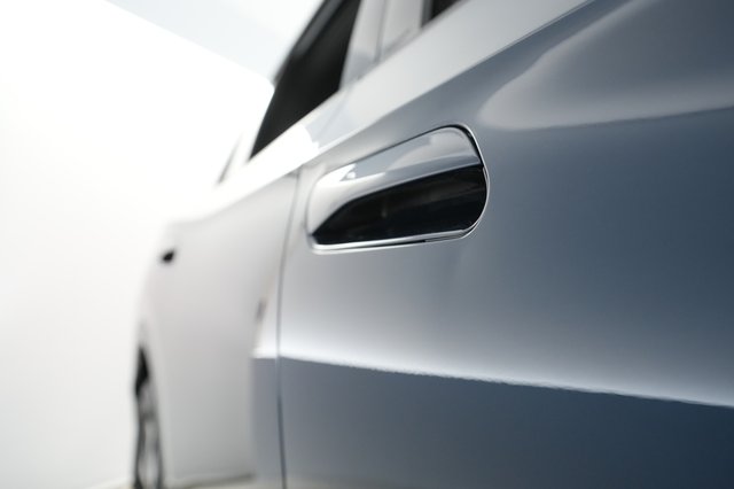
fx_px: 571
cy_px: 244
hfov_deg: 65.5
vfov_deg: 46.4
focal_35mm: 28
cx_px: 367
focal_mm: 28
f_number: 4.5
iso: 3200
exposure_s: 1/100
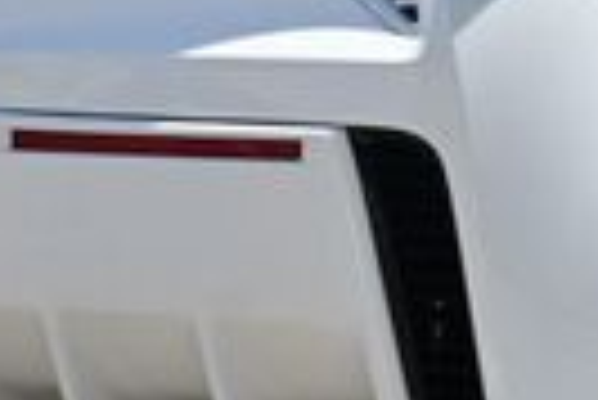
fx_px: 5754
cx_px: 598
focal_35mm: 346
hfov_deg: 5.9
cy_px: -216
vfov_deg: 4.0
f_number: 8
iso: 100
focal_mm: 48
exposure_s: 1/250
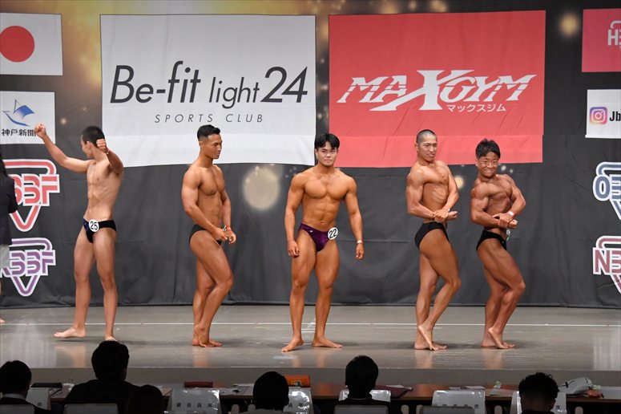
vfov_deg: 11.1
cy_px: 207
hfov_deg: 16.7
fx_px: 2121
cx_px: 310
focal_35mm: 123
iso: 6400
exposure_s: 1/400
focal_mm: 82
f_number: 5.6
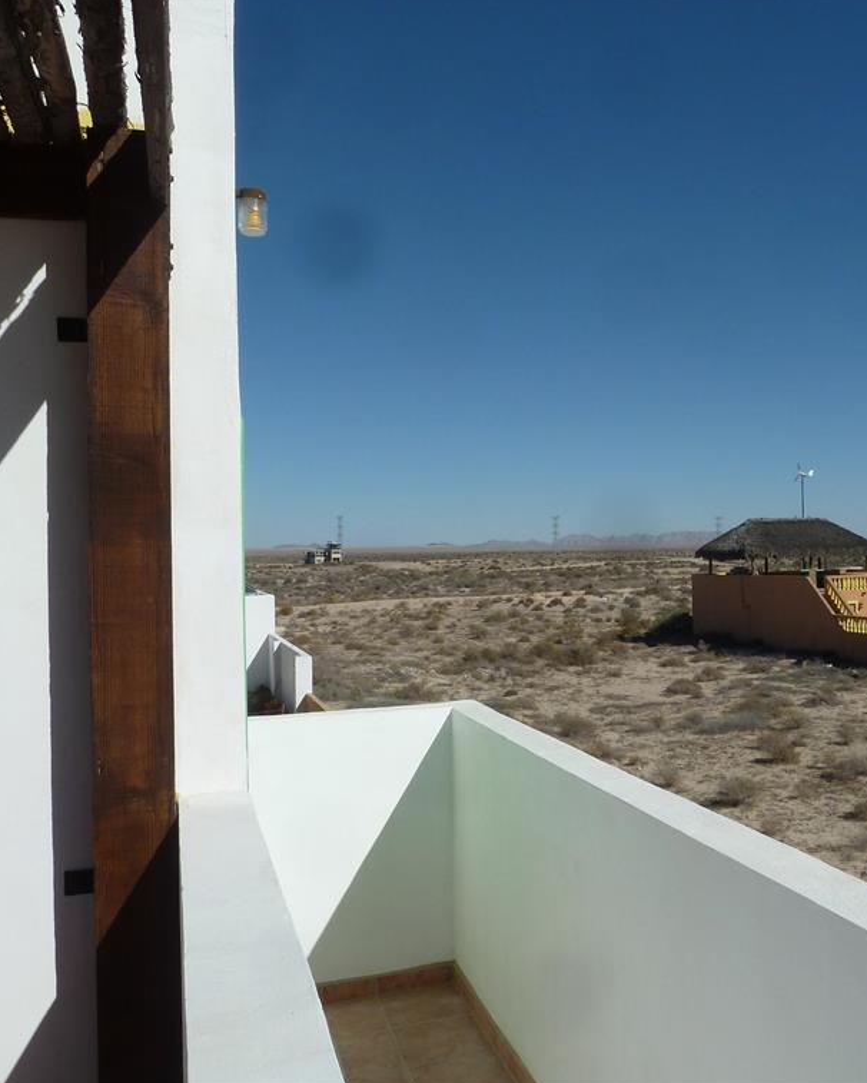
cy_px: 541
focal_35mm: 33
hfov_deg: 43.3
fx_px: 1058
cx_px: 637
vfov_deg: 54.2
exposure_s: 1/800
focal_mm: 4.1
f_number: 5.6
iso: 80
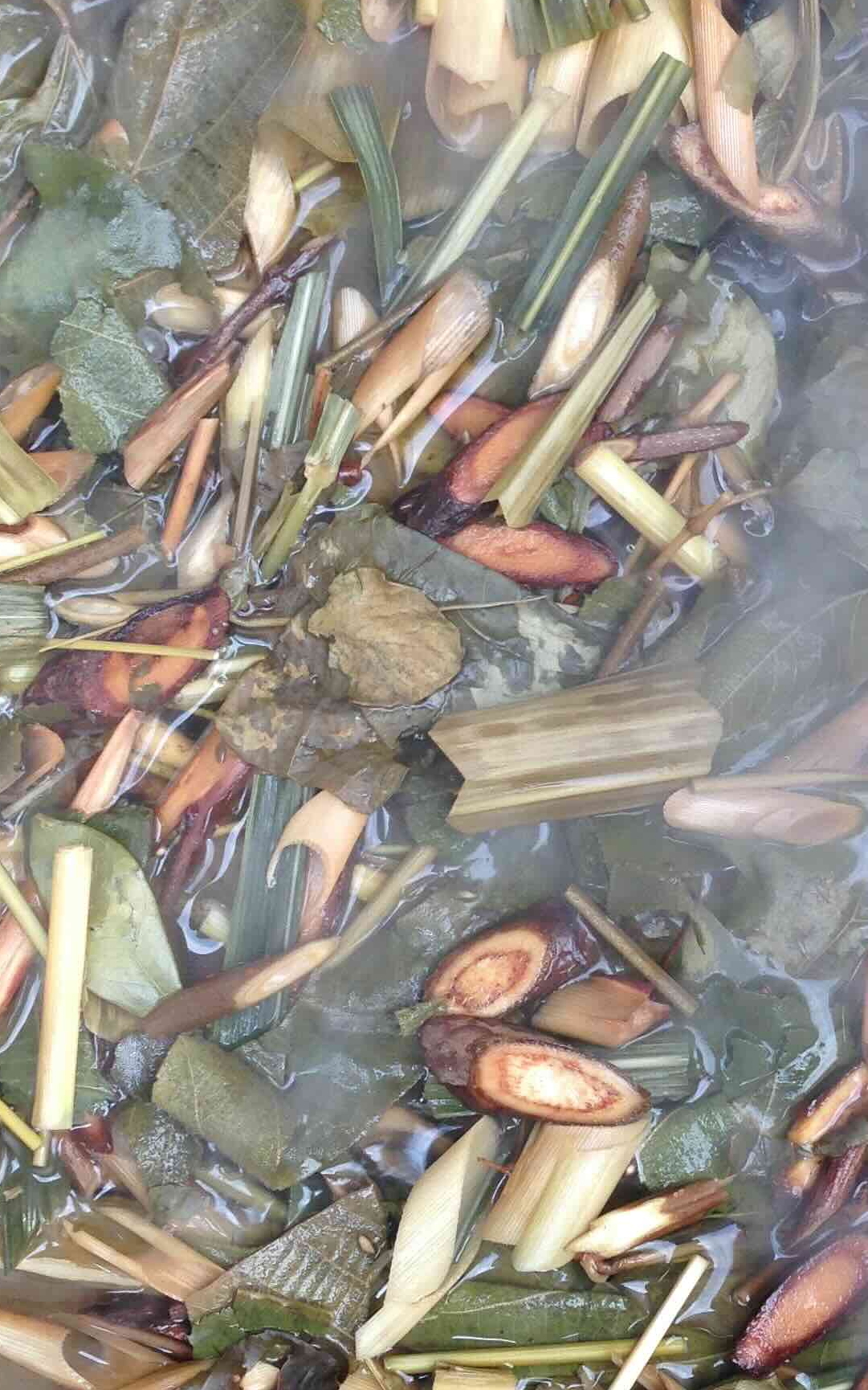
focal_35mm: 66
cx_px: 714
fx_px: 2498
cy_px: 685
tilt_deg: -86.0
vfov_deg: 31.1
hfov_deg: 19.5
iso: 50
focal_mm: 4.12
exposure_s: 1/120
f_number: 2.4
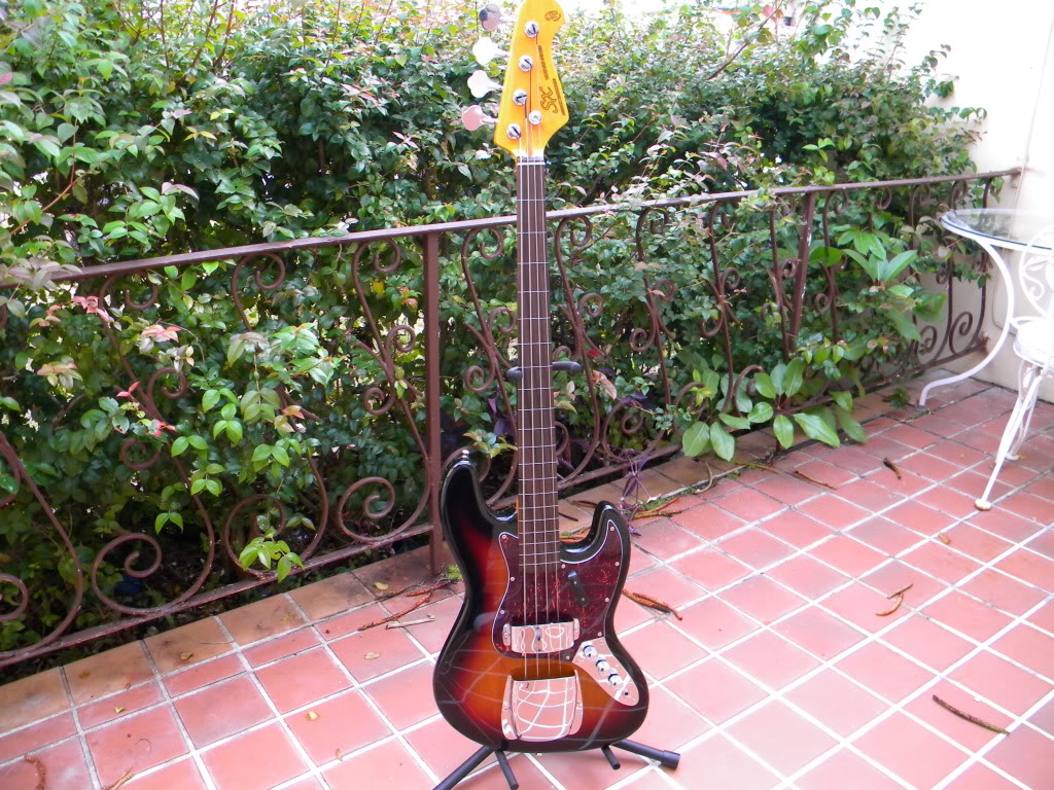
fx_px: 853
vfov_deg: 49.7
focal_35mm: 28
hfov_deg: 63.4
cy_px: 395
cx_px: 527
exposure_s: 1/61.6
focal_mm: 5
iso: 200
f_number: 3.5
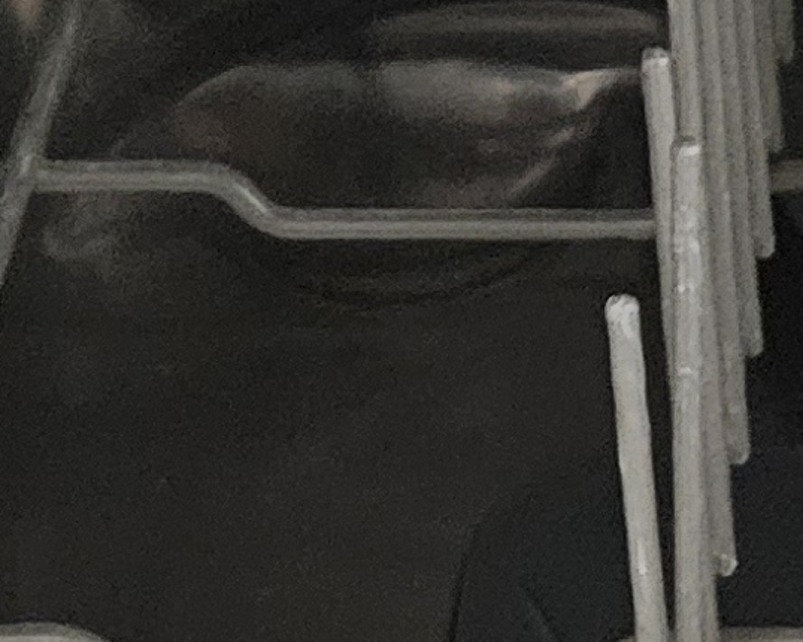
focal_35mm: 167
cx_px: 1043
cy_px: 803
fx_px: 3967
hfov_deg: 11.3
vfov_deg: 9.1
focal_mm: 5.4
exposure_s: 1/25
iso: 1250
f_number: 1.8
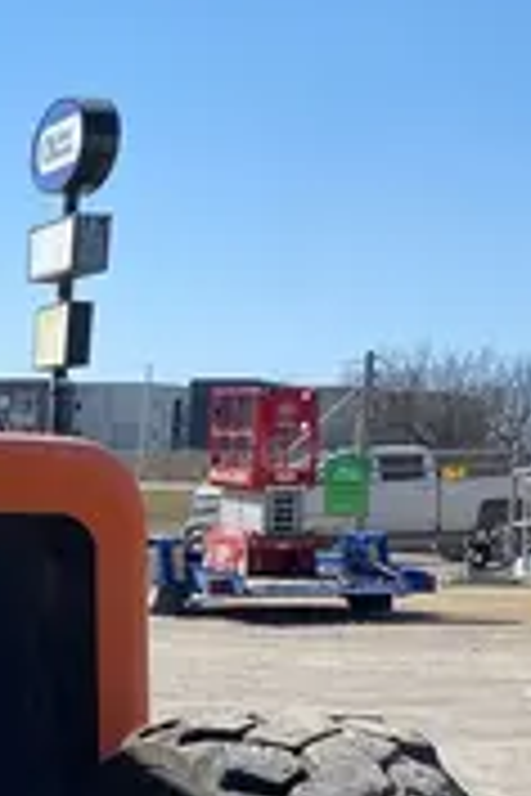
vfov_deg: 17.8
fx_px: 2478
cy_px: 794
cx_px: -536
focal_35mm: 112
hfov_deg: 11.1
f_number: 1.8
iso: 32
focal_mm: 4.25
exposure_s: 1/2755
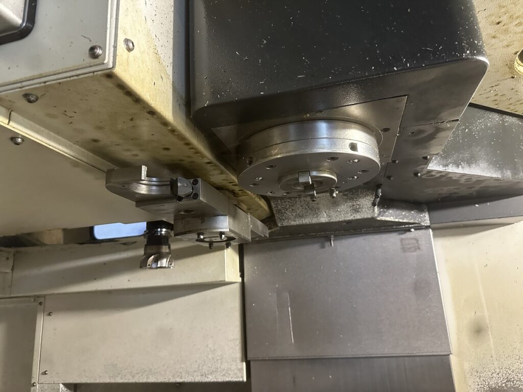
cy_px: 196
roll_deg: +3.4
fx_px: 363
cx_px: 262
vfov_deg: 56.8
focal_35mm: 24
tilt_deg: +17.3
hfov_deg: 71.6
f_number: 1.78
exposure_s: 1/50
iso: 800
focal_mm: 6.86
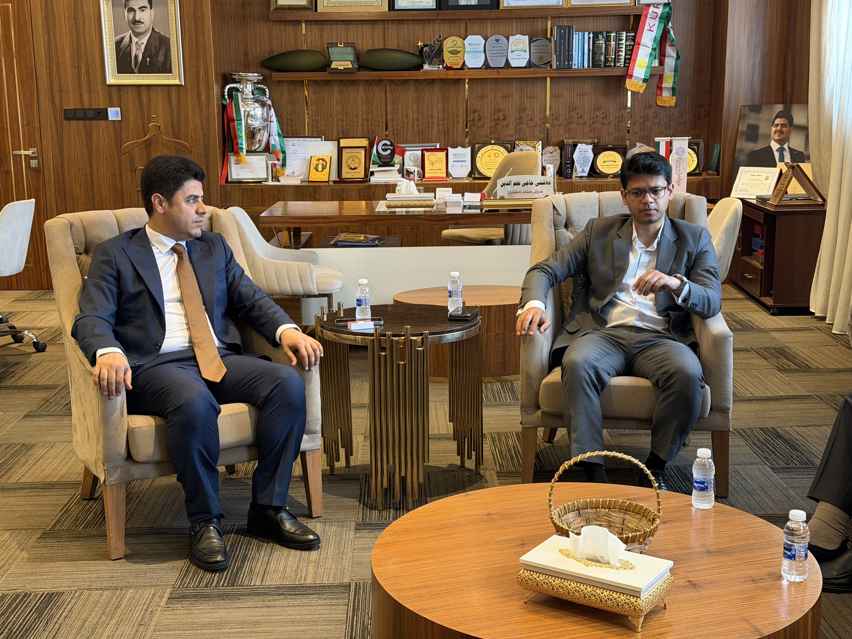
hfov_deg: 39.7
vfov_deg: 30.3
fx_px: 1181
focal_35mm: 48
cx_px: 426
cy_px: 320
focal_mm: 6.76
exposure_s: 1/33
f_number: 1.78
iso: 250
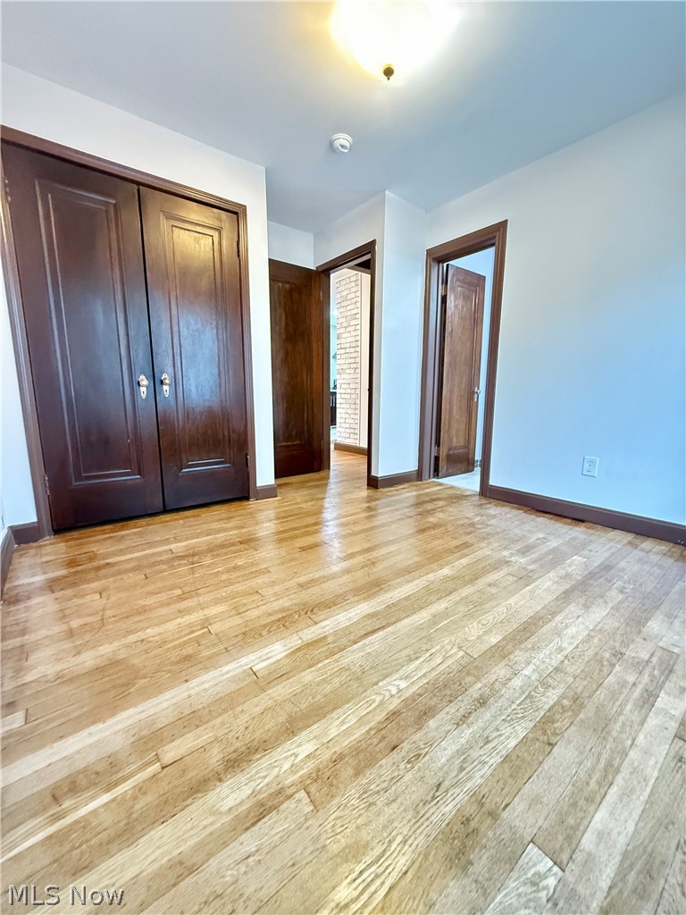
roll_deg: +0.7
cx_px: 343
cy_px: 458
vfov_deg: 102.1
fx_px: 370
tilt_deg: -10.0
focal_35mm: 14
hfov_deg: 85.7
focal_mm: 2.22
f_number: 2.2
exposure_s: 1/40
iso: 1000
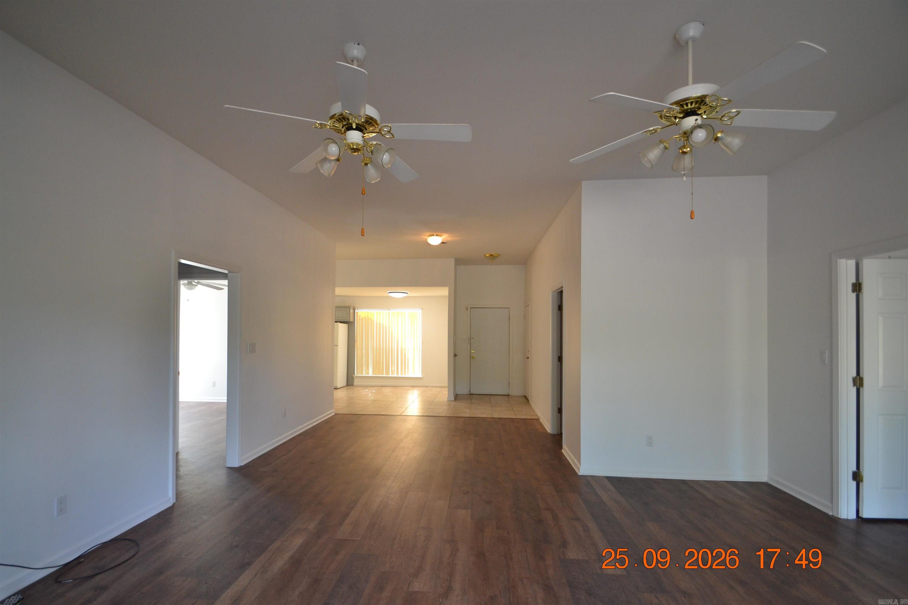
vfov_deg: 77.3
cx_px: 454
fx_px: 378
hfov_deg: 100.4
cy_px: 302
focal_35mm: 15
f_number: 3.5
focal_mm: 10
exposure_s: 1/60
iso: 640
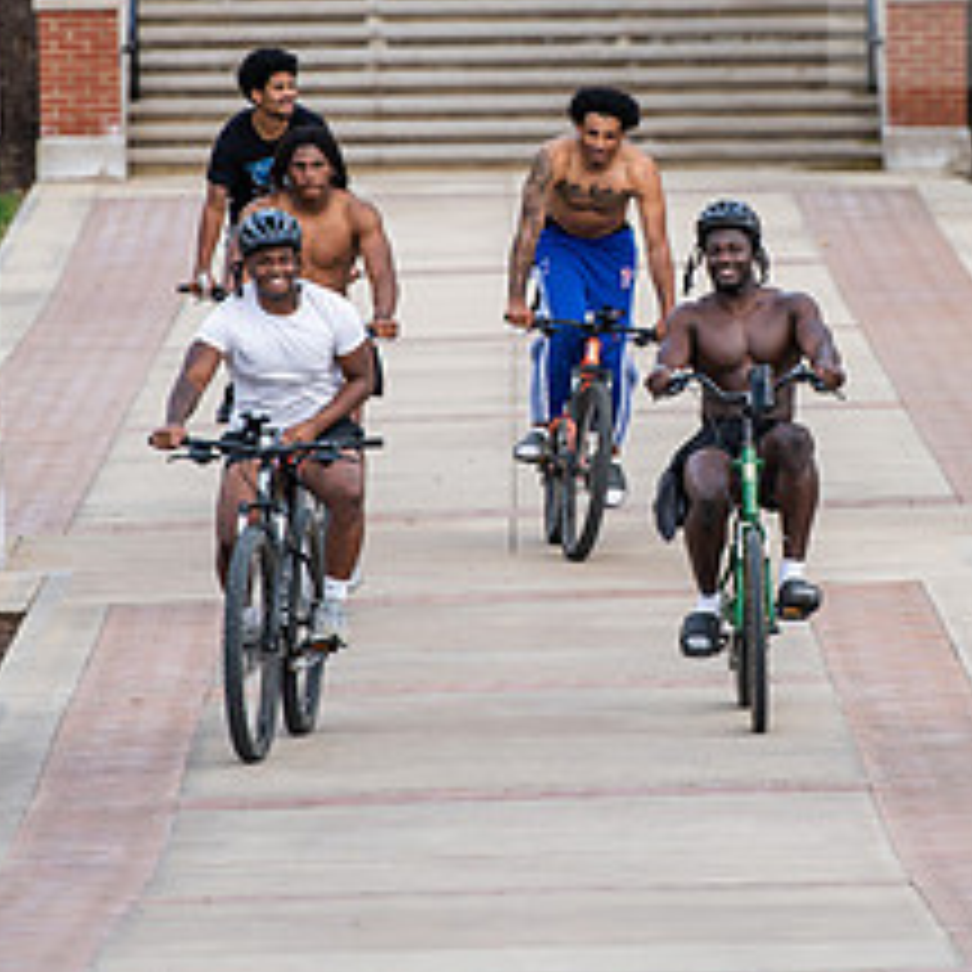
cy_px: 254
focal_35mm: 456
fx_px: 14486
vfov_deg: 3.8
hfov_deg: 3.8
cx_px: 693
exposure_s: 1/640
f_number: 3.5
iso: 200
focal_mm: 200
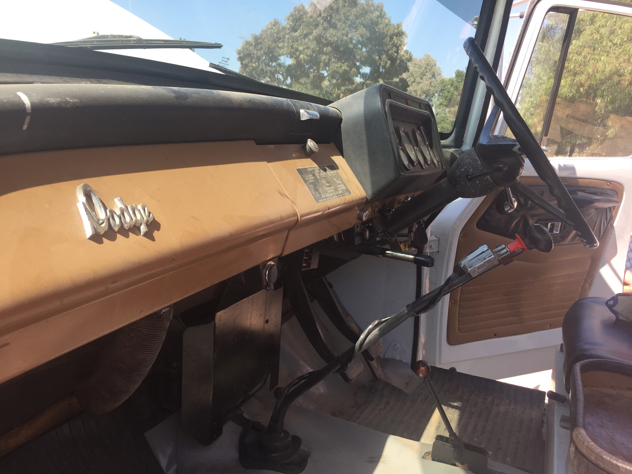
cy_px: 237
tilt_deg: -9.6
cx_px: 316
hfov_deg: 61.7
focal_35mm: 29
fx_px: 529
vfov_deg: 48.2
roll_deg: -3.5
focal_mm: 4.15
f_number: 2.2
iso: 32
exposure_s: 1/565
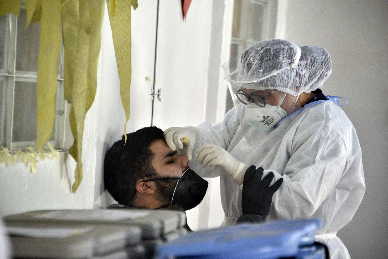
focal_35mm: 210
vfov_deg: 6.5
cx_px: 194
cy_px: 130
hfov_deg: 9.8
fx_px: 2264
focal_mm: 210
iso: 800
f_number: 5.6
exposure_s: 1/100
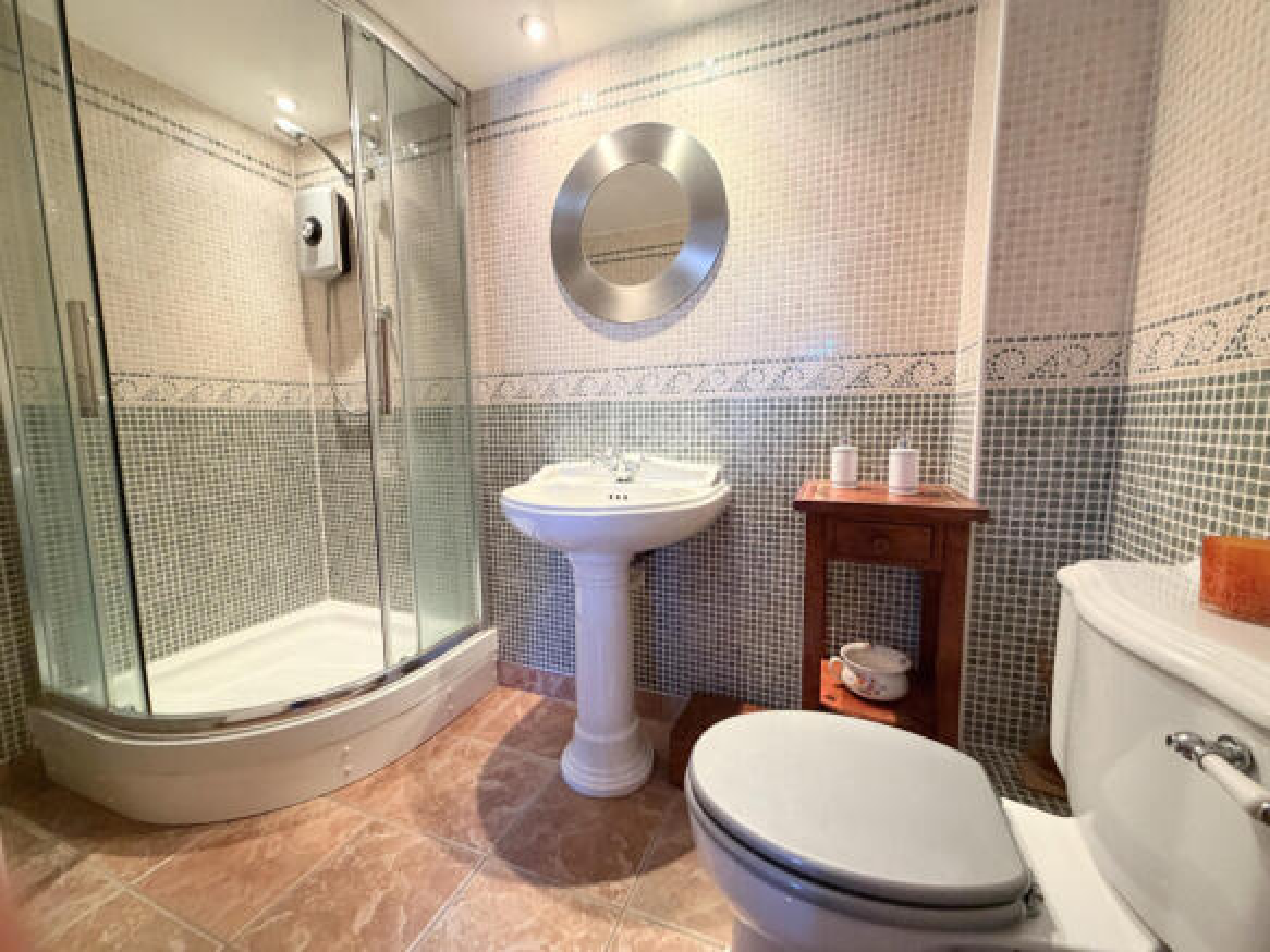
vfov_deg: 85.7
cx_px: 635
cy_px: 476
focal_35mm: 14
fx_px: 514
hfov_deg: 102.1
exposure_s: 1/50
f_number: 2.2
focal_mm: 2.22
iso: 400
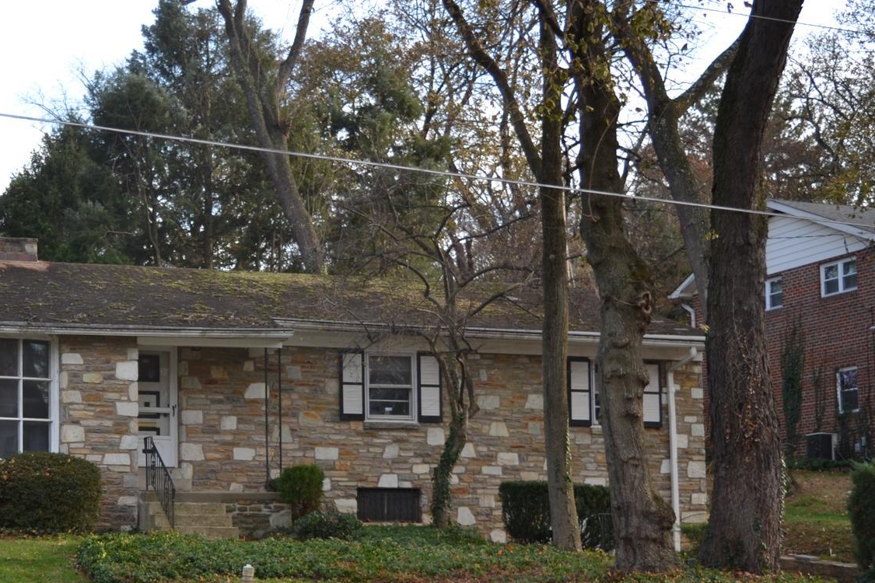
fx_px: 1726
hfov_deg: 27.4
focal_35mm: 71
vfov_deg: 19.0
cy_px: 448
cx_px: 82
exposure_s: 1/160
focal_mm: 26
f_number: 4
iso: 100
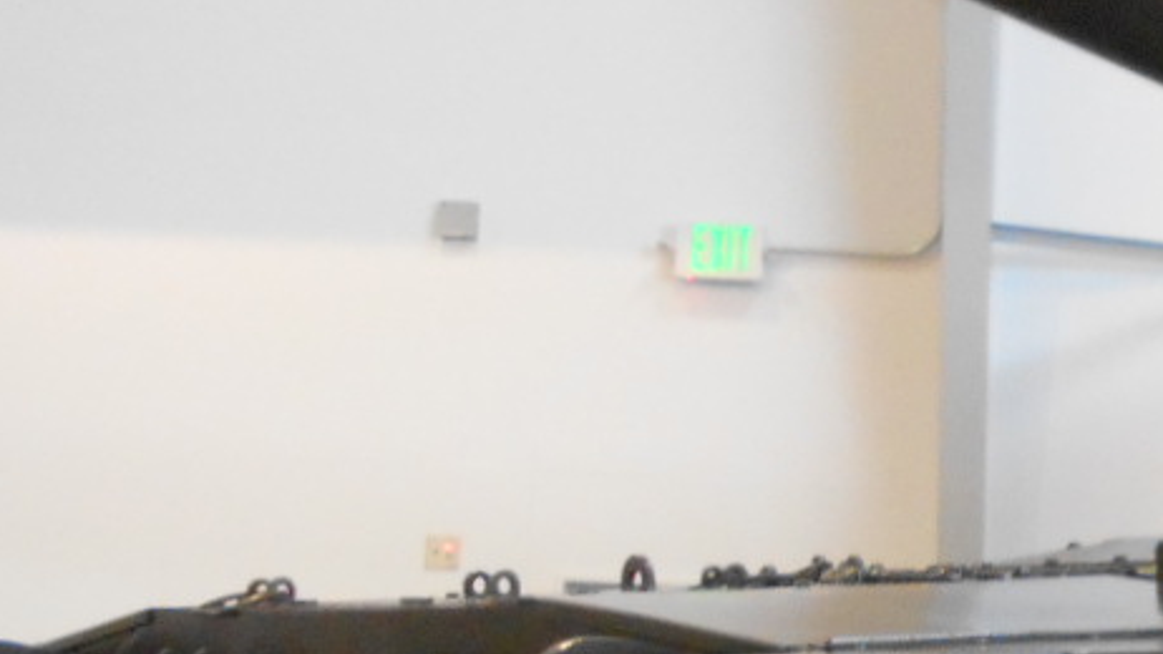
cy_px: 775
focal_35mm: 98
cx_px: 1553
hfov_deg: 19.8
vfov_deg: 12.1
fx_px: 3022
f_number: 3.2
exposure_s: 1/20
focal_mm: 4.6
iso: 400
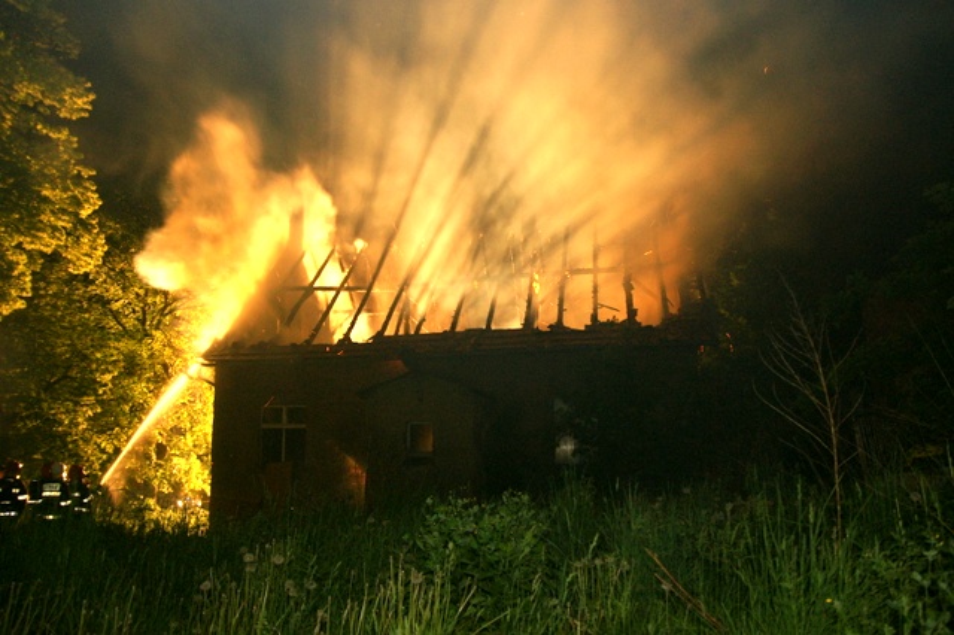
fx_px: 715
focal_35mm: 27
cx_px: 477
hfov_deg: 67.4
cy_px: 318
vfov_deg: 47.9
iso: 800
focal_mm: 18
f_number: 2.8
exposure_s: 1/5
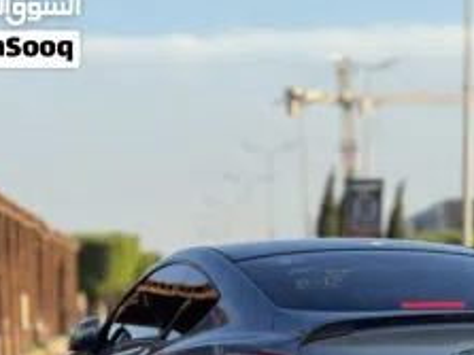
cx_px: 342
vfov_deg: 6.9
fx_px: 2942
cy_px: 302
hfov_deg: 9.2
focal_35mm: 215
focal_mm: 15.66
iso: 64
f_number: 2.8
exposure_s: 1/227
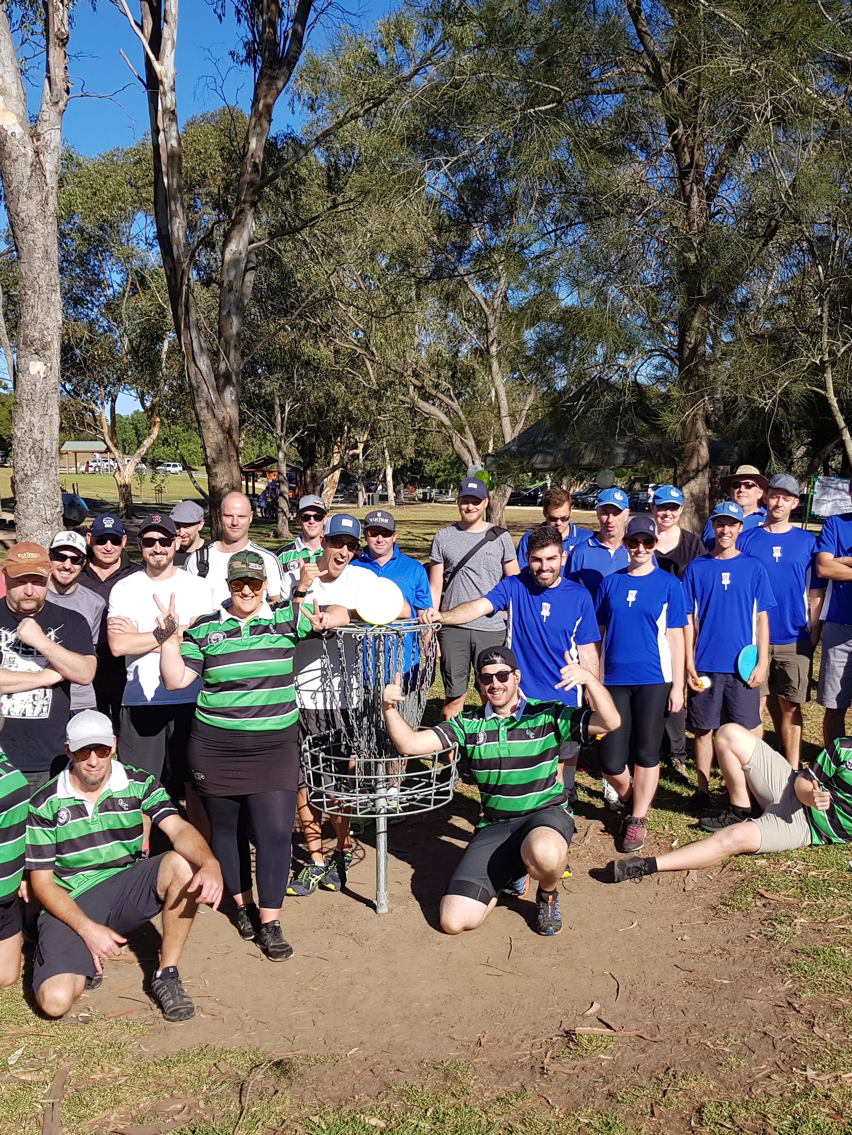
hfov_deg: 40.6
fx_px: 1149
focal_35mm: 35
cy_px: 572
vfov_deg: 52.6
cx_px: 500
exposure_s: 1/1952
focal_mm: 4.2
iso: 40
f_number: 1.7
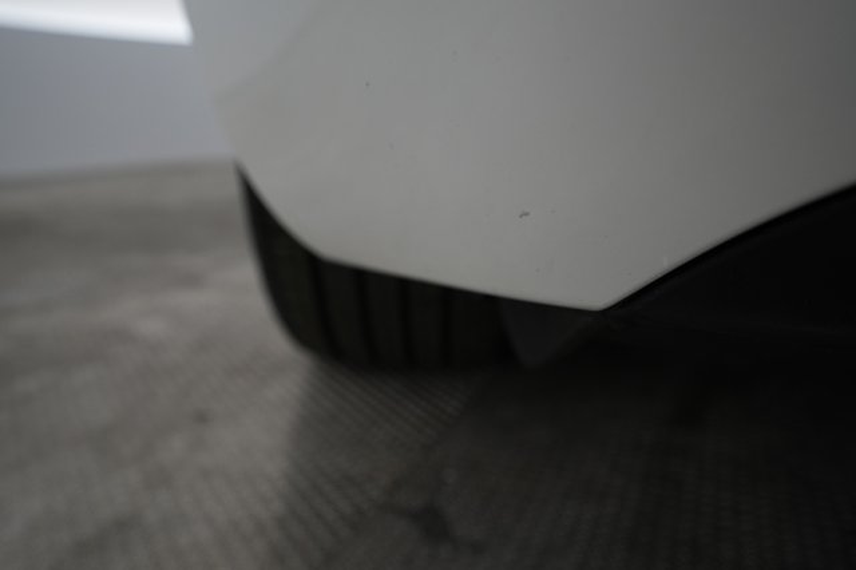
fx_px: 665
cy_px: 285
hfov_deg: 65.5
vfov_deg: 46.4
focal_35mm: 28
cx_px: 428
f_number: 5.6
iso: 1250
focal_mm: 28
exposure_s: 1/100
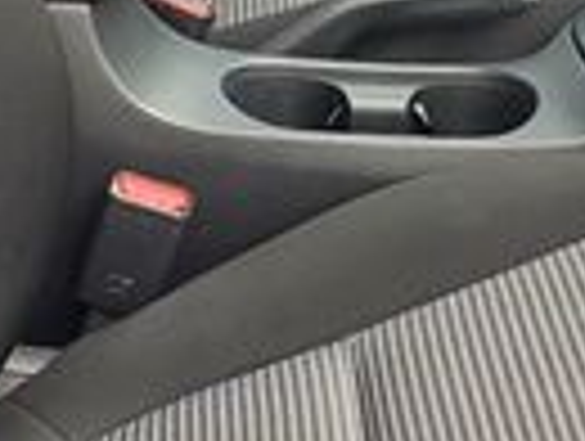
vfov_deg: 11.3
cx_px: 608
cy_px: -126
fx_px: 2167
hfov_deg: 15.1
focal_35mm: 128
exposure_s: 1/109
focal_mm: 4.3
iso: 80
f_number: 2.4
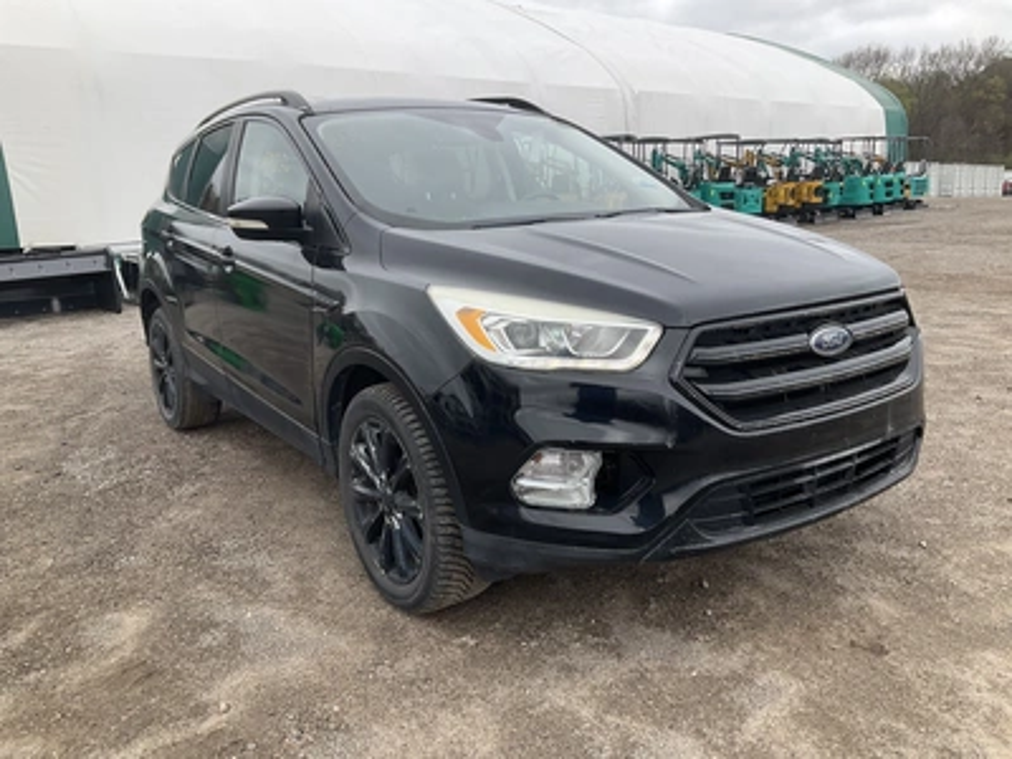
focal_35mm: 29
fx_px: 848
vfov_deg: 48.2
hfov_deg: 61.7
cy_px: 380
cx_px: 506
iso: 25
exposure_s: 1/412
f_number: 1.8
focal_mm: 3
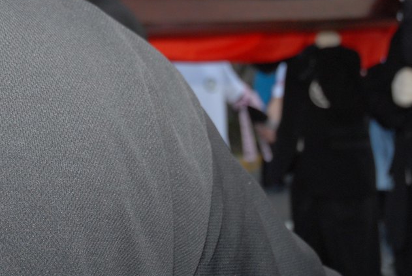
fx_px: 1022
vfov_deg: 15.3
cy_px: 68
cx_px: 92
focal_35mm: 89
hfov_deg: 22.5
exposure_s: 1/60
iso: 320
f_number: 5.6
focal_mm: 25
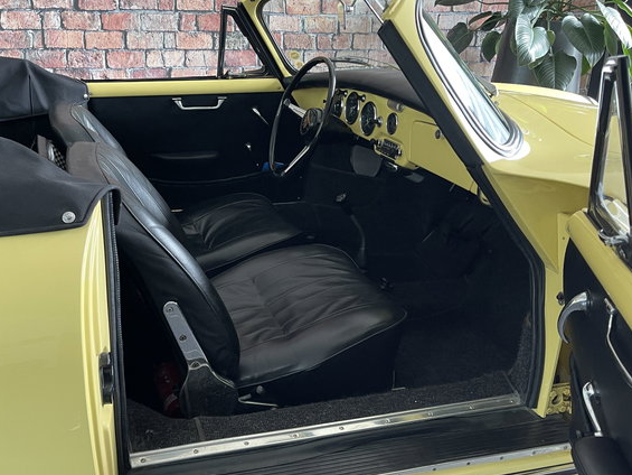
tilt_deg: -21.9
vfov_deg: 41.8
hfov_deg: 53.7
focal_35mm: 34
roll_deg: -0.9
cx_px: 261
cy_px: 223
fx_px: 621
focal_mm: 5.1
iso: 160
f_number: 1.6
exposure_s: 1/60
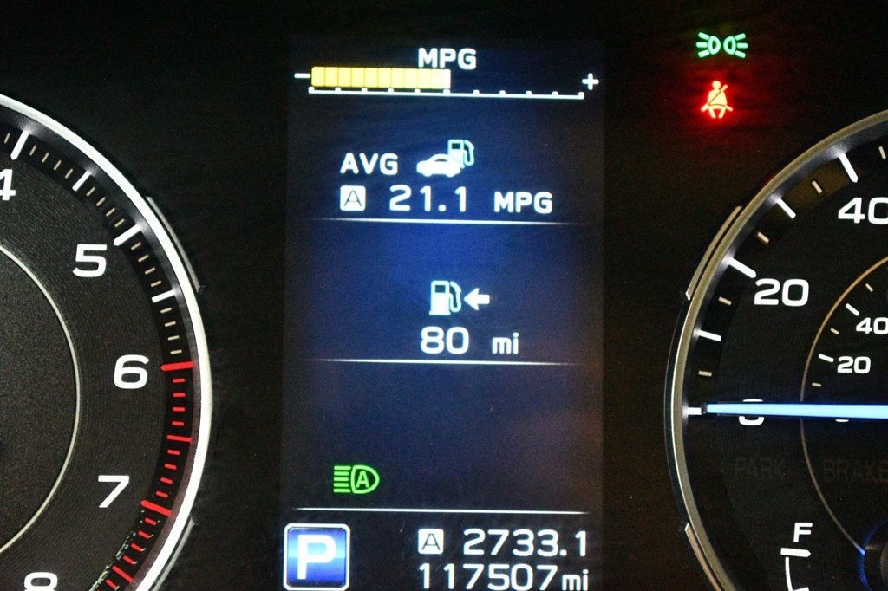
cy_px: 296
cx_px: 444
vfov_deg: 16.6
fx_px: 2022
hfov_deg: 24.8
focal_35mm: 82
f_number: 5.6
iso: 12800
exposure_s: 1/40
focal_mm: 55
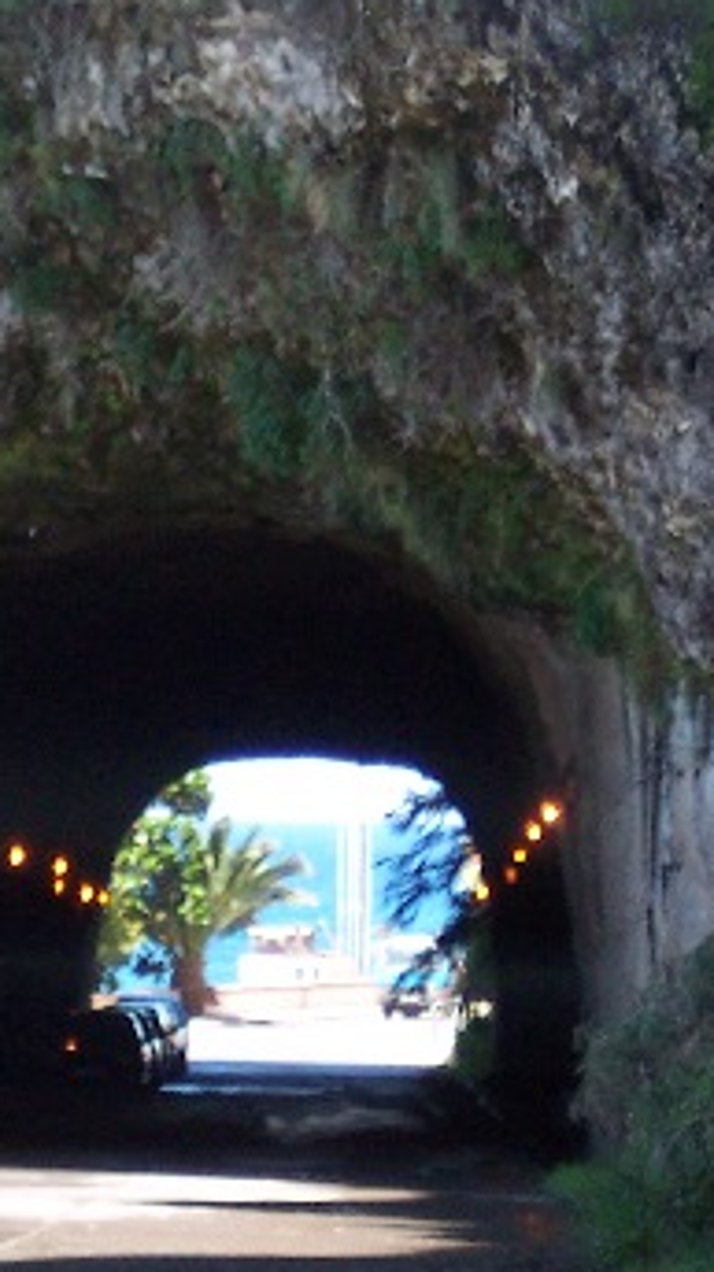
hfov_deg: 4.2
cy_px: 832
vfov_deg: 7.5
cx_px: 178
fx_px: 9746
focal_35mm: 289
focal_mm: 24
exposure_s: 1/90
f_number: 4.8
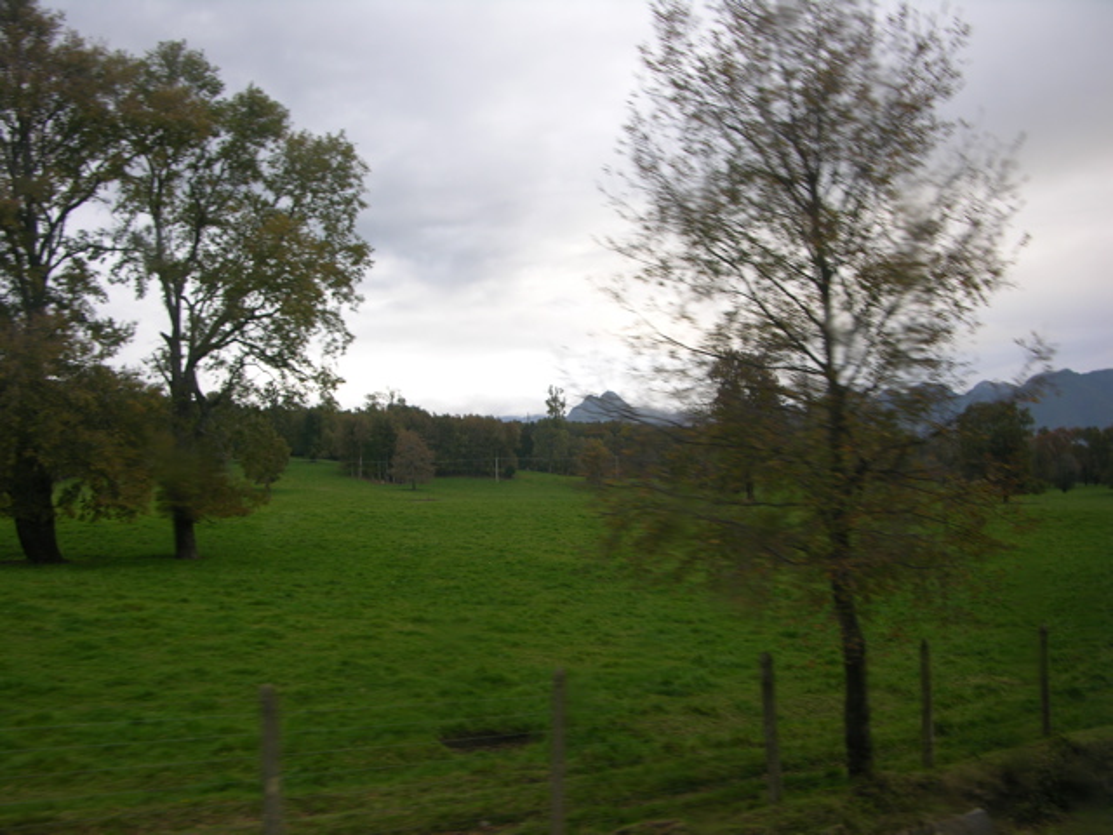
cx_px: 556
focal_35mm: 35
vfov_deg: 40.7
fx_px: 1125
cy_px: 418
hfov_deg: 52.6
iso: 50
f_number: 3.2
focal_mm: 8.9
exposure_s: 1/36.4
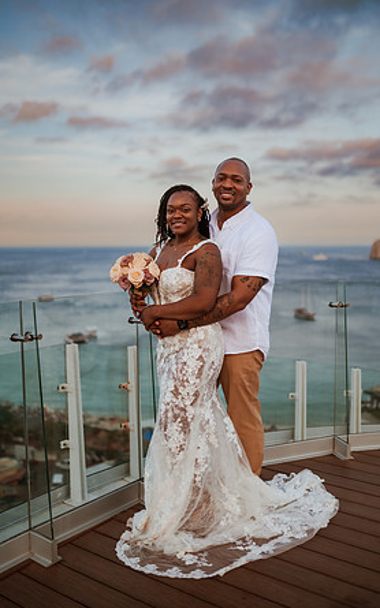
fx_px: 597
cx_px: 182
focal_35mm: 36
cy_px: 302
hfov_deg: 35.3
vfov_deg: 54.0
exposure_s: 1/2500
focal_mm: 35
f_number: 1.4
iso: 160
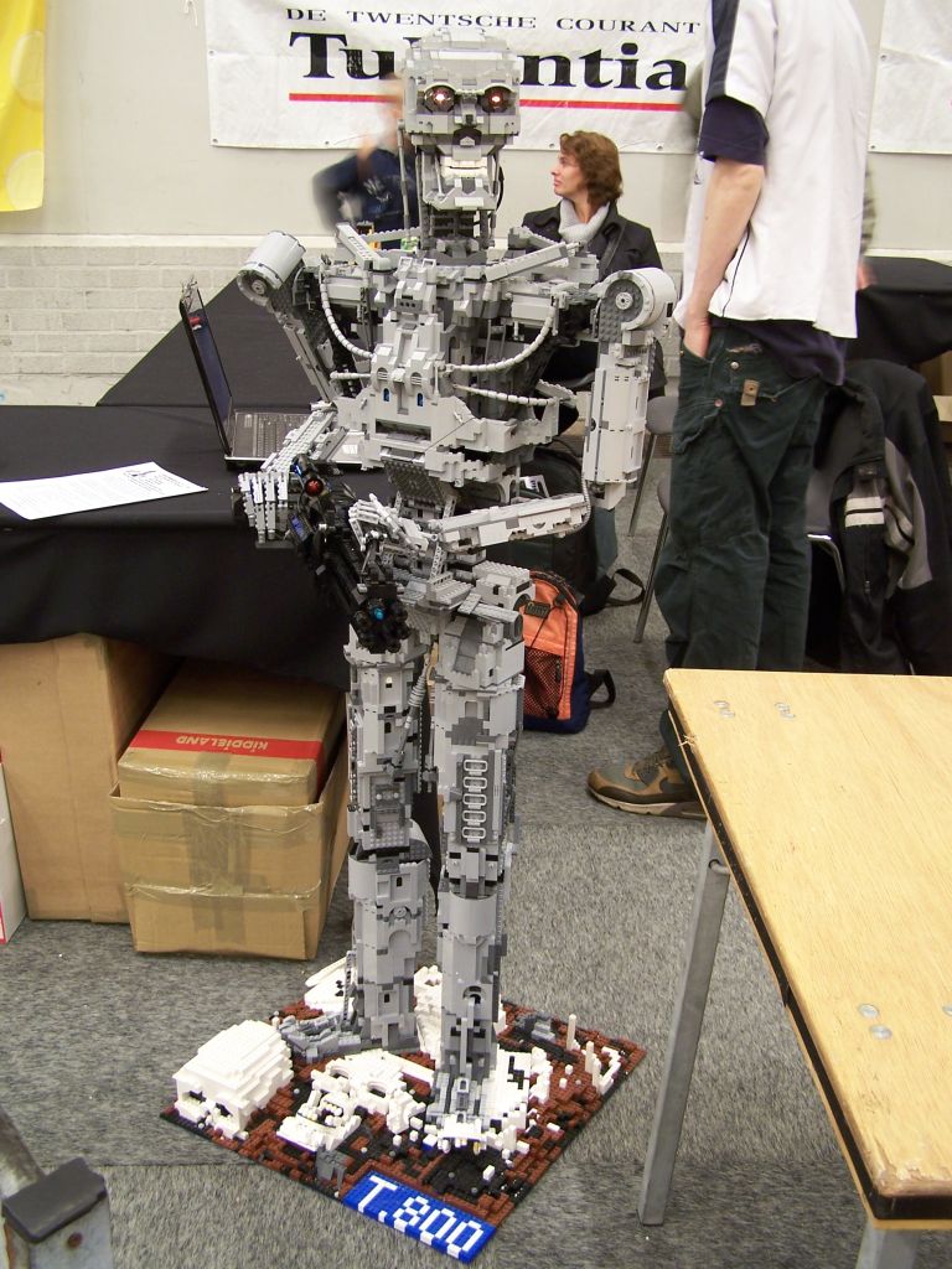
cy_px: 634
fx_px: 1393
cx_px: 476
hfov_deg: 37.7
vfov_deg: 49.0
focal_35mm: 38
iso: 80
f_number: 2.8
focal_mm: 6.3
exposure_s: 1/2
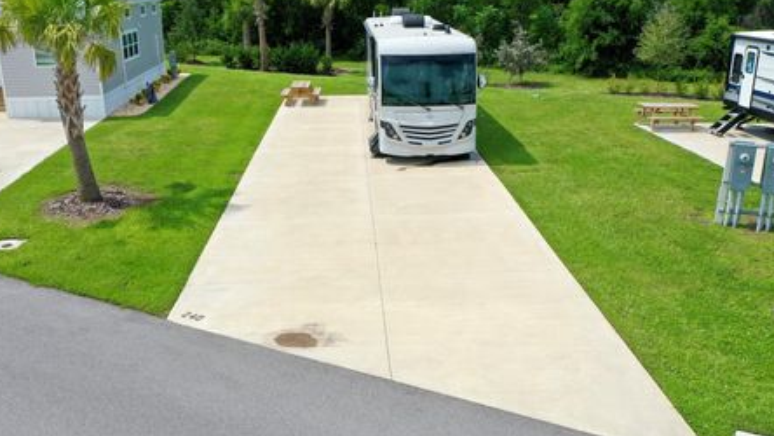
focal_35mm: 33
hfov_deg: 59.5
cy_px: 184
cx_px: 382
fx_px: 677
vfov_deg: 35.6
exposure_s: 1/500
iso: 100
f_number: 5.6
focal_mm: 10.26
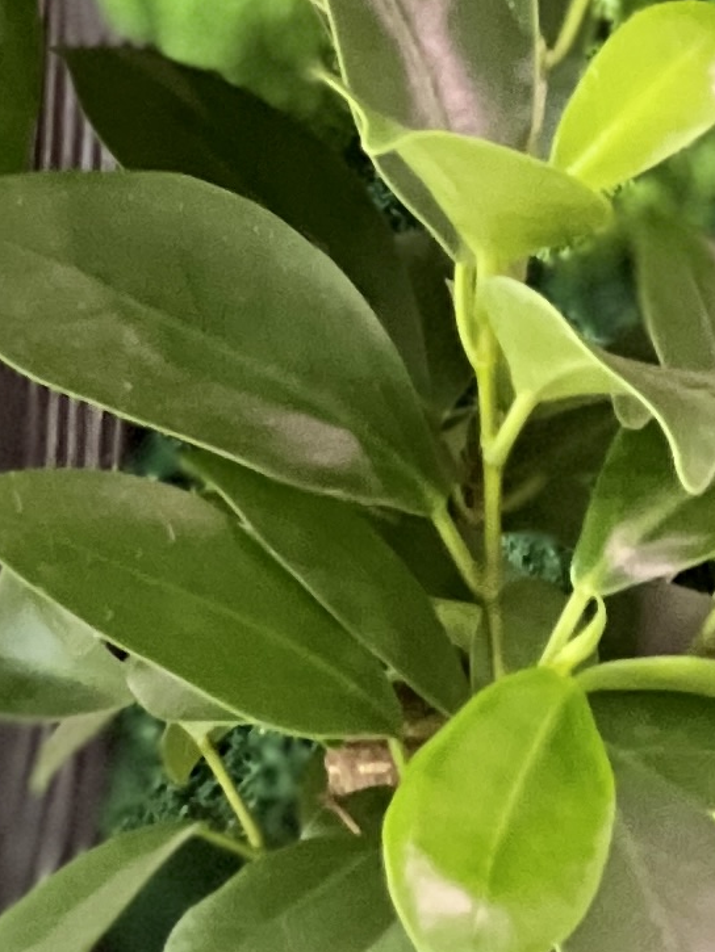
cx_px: 593
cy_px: 792
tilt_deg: -21.9
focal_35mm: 428
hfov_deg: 3.5
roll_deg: -2.0
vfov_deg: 4.6
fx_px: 11784
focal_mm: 9
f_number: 2.8
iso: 400
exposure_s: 1/15
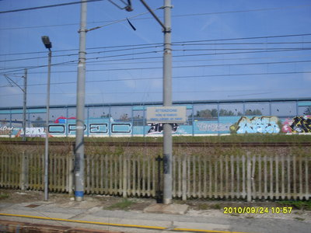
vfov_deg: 37.7
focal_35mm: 38
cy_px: 116
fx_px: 341
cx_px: 156
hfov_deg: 49.0
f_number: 8.4
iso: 80
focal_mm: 6.3
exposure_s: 1/90
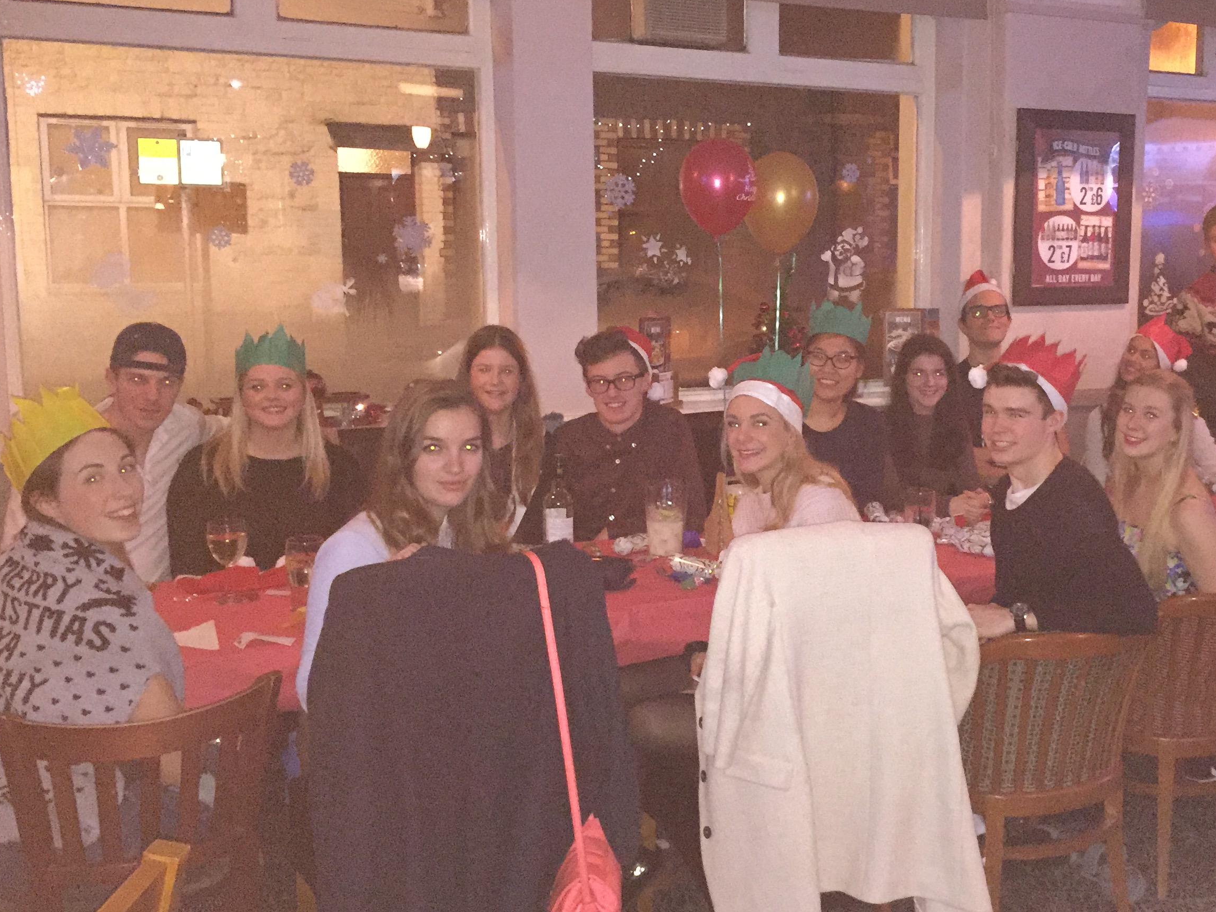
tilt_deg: -8.3
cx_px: 827
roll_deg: -1.7
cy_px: 453
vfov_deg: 35.1
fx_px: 1440
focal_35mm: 41
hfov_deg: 45.0
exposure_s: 1/17
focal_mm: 4.15
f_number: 2.2
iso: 500
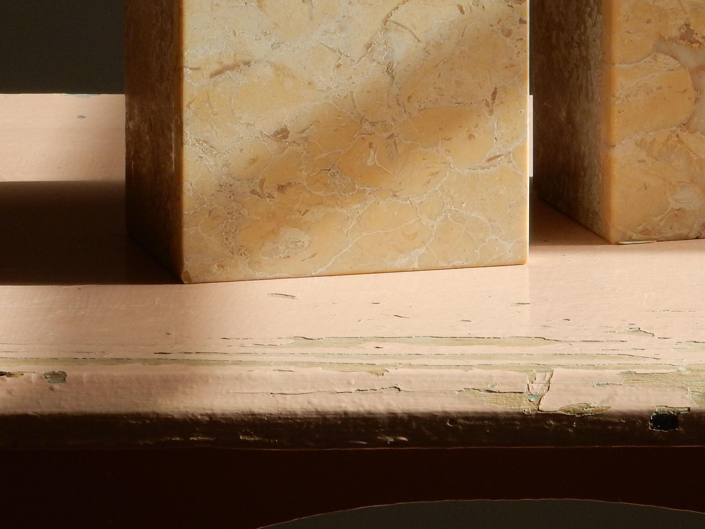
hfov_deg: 7.5
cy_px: 71
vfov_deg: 5.6
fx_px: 5357
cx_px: 487
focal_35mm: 263
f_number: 6
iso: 125
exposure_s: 1/250
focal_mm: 24.7
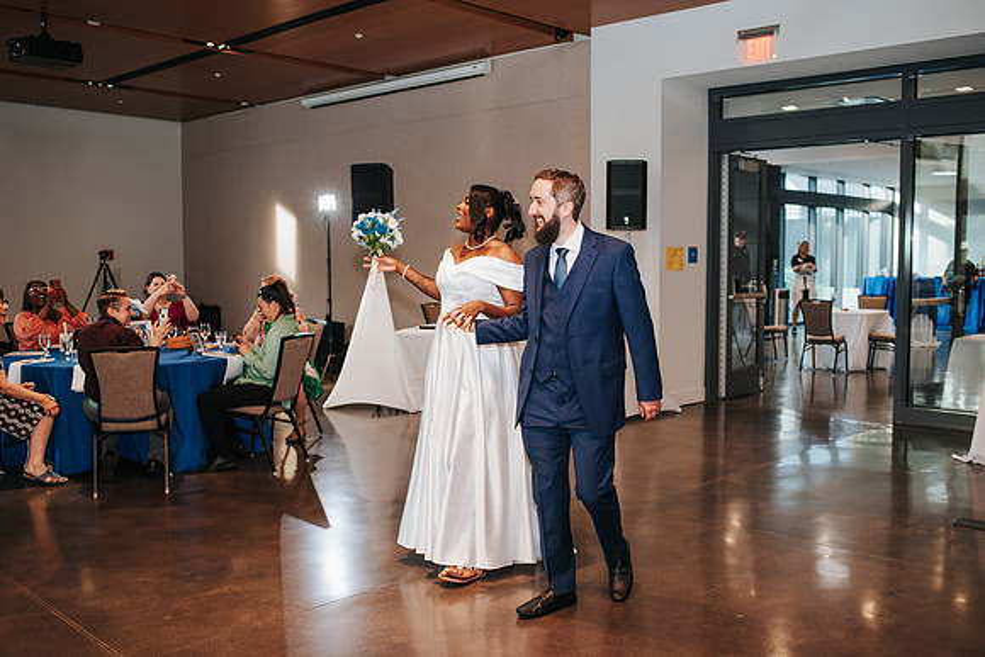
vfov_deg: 37.6
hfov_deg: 54.1
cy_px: 328
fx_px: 965
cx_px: 492
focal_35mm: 35
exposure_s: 1/160
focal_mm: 35
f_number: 2.8
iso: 450
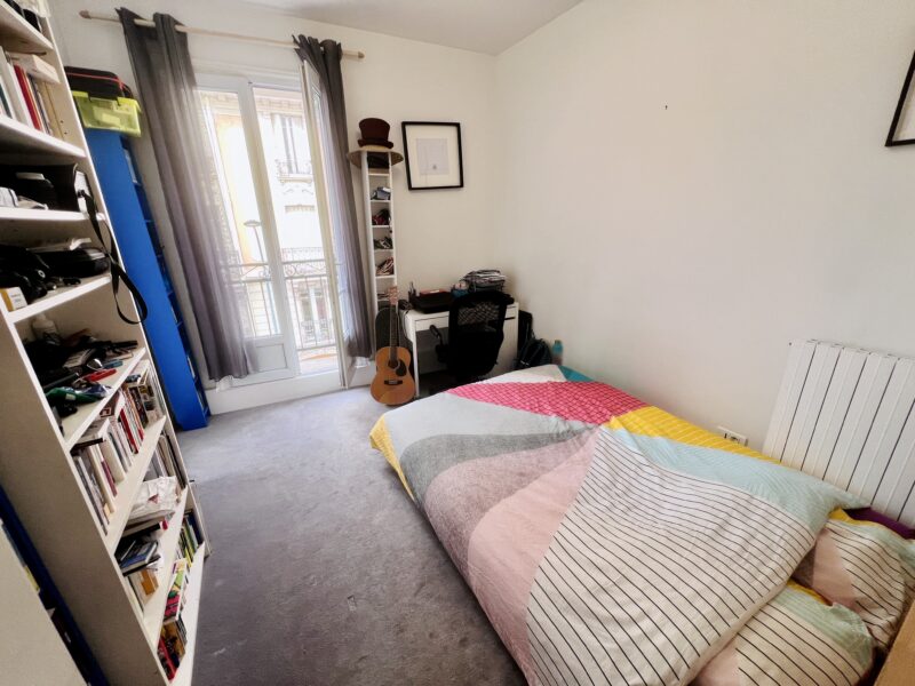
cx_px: 458
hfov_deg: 106.2
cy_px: 343
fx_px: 344
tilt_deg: -18.3
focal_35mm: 13
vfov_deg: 89.9
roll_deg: +1.5
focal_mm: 1.57
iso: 80
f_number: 1.8
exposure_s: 1/99
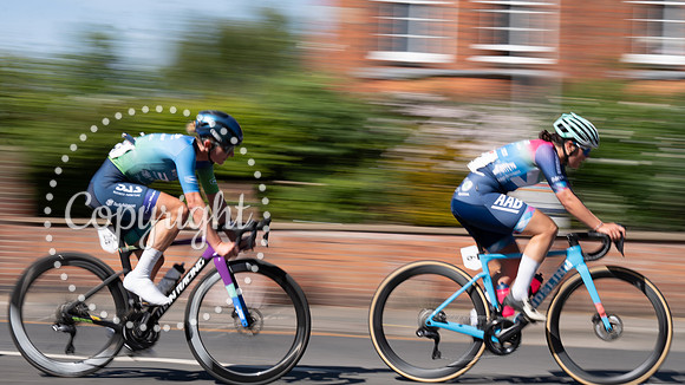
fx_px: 1332
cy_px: 157
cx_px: 342
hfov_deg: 28.8
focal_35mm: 73
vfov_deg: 16.4
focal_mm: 70
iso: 100
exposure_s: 1/40
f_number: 18
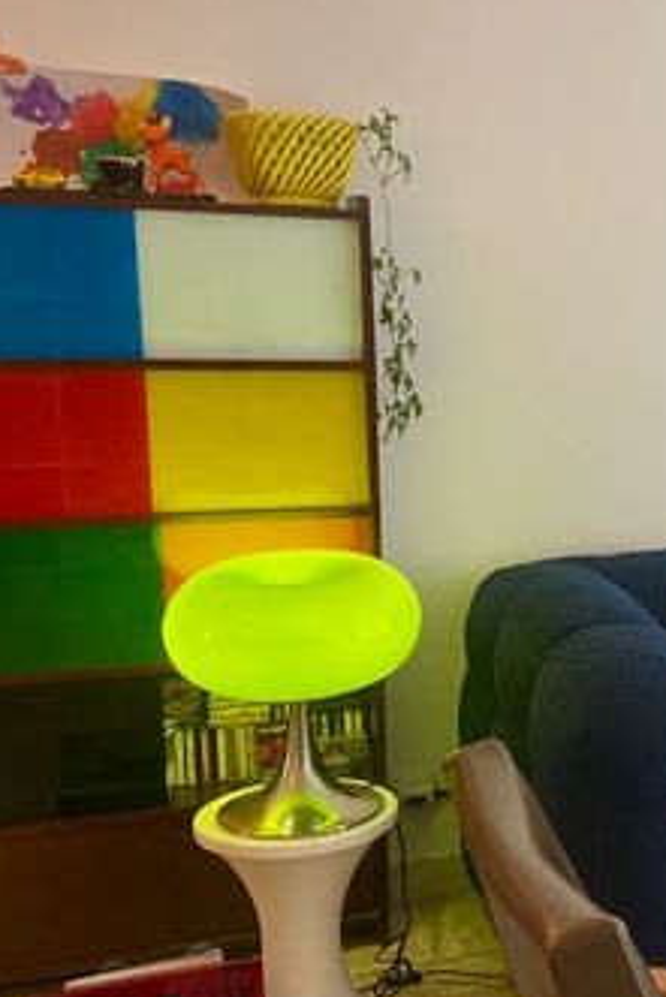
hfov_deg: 24.9
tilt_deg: -10.2
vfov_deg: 40.3
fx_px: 1358
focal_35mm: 49
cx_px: 796
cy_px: 515
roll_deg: -1.0
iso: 125
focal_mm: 4.25
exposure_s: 1/50
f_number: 1.8
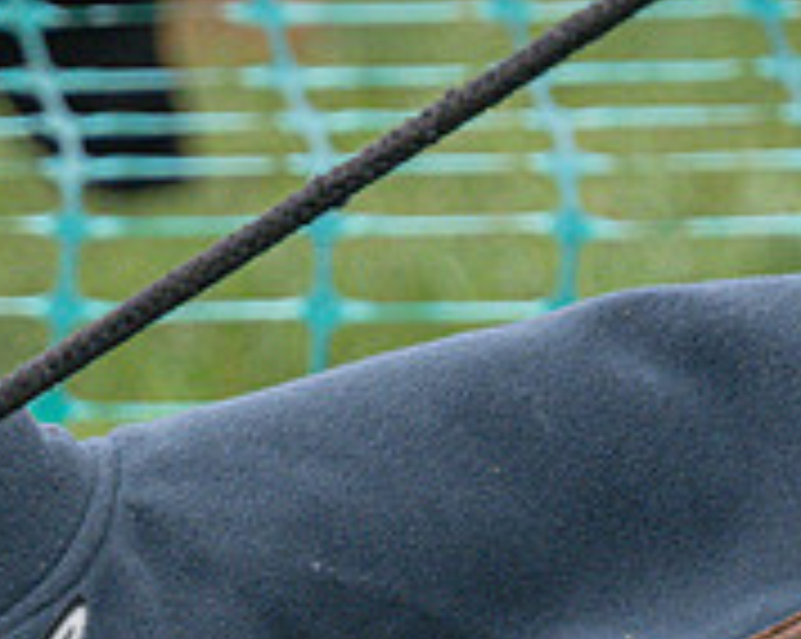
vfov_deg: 1.2
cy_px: 1197
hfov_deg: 1.4
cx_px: 85
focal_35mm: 1338
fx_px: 31685
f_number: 4
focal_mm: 240
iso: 1250
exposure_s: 1/2500
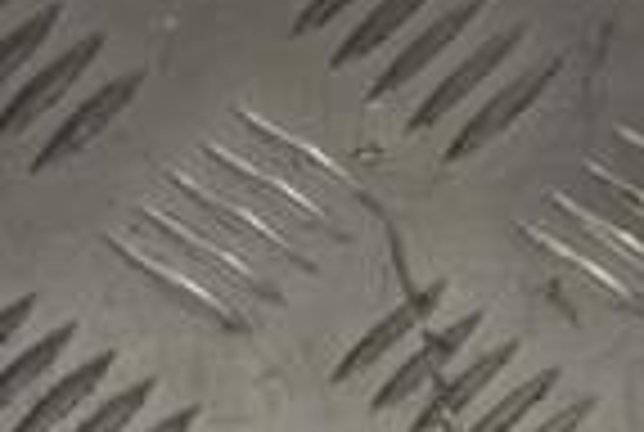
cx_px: 1243
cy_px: 580
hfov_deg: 5.8
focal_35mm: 345
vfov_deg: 4.0
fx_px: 6186
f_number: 5.6
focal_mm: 55
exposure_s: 1/100
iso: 400
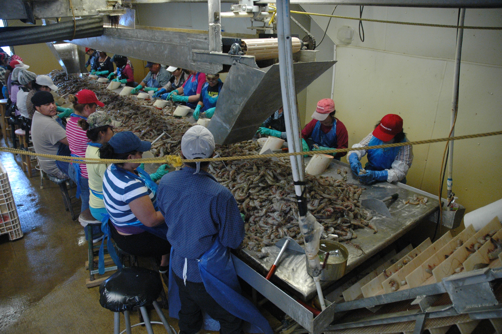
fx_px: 376
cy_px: 167
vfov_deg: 47.8
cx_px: 251
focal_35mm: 27
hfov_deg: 67.4
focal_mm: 18
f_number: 3.5
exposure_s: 1/100
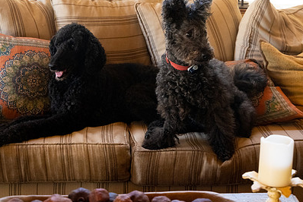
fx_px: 564
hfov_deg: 30.0
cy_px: 66
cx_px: 168
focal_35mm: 67
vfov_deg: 20.3
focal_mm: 46
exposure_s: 1/320
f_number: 4
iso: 5000
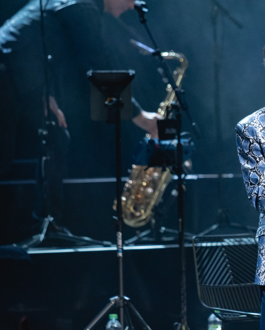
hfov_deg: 2.7
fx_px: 5526
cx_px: 309
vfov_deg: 3.4
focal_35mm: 564
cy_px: 120
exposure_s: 1/500
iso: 1000
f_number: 2.8
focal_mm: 200
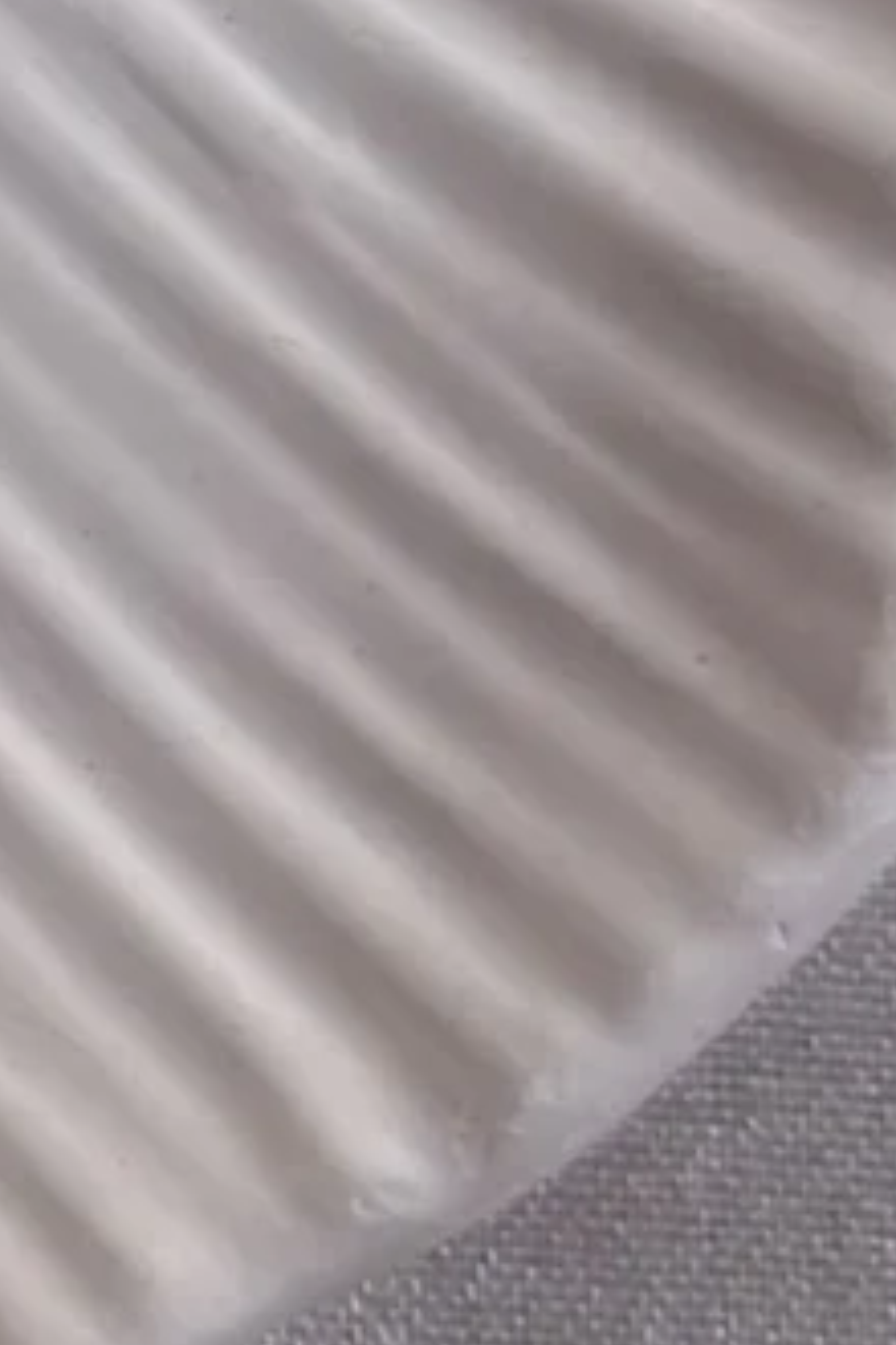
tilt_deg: -85.4
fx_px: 7839
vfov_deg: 9.8
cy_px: 236
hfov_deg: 5.8
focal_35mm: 210
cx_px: -2305
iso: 50
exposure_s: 1/412
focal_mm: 5.96
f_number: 1.6
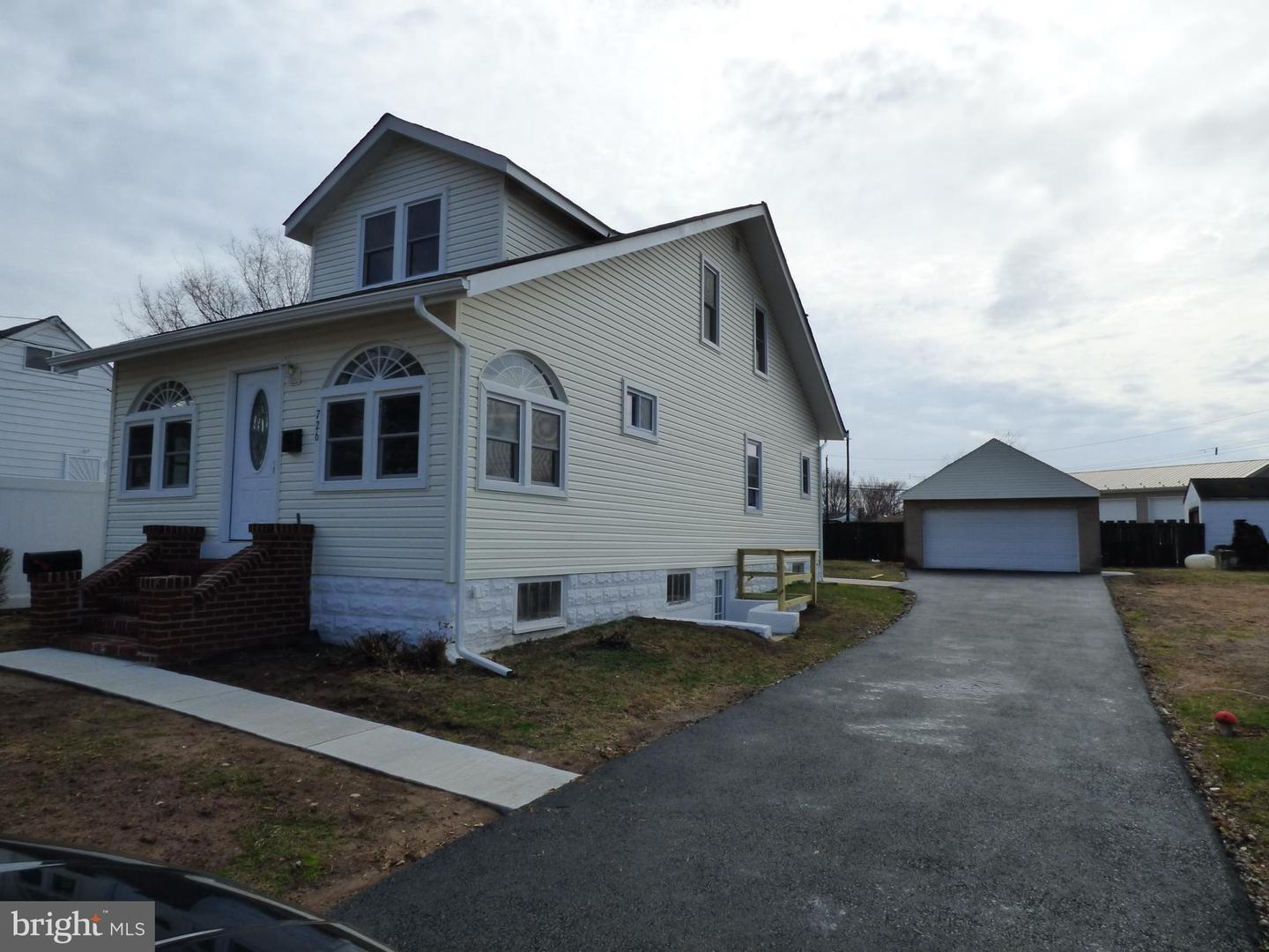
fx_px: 770
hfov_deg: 79.0
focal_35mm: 21
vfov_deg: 63.4
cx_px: 634
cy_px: 476
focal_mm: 3.64
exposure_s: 1/640
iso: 200
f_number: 6.3
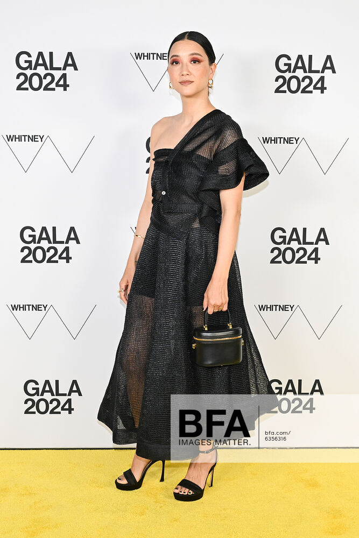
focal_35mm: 36
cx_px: 180
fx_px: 538
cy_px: 269
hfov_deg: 36.9
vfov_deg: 53.1
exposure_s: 1/200
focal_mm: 36
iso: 1600
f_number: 8
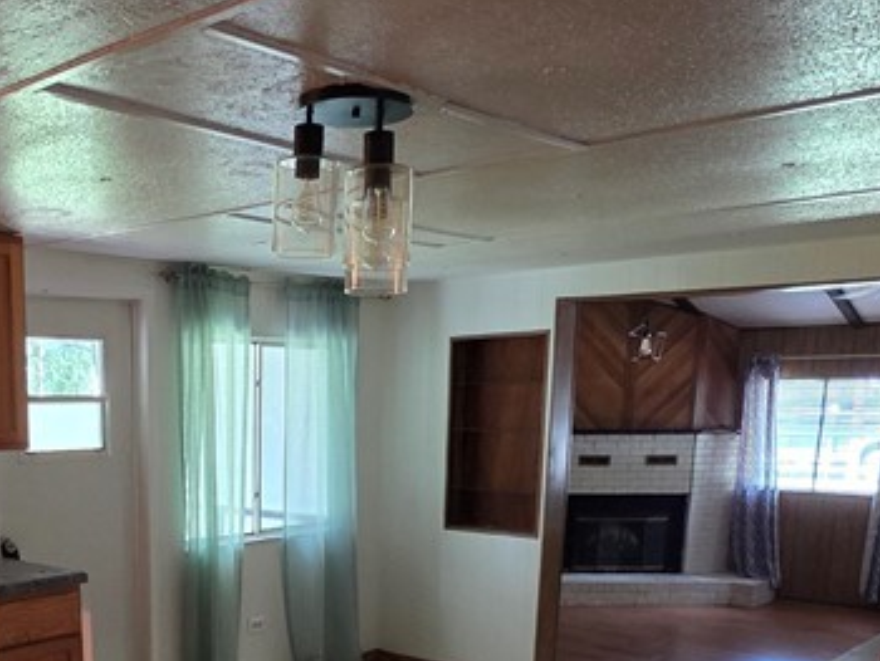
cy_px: 628
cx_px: 209
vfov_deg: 35.0
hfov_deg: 47.0
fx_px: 967
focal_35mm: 38
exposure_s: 1/60
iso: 320
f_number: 1.9
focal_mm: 2.2
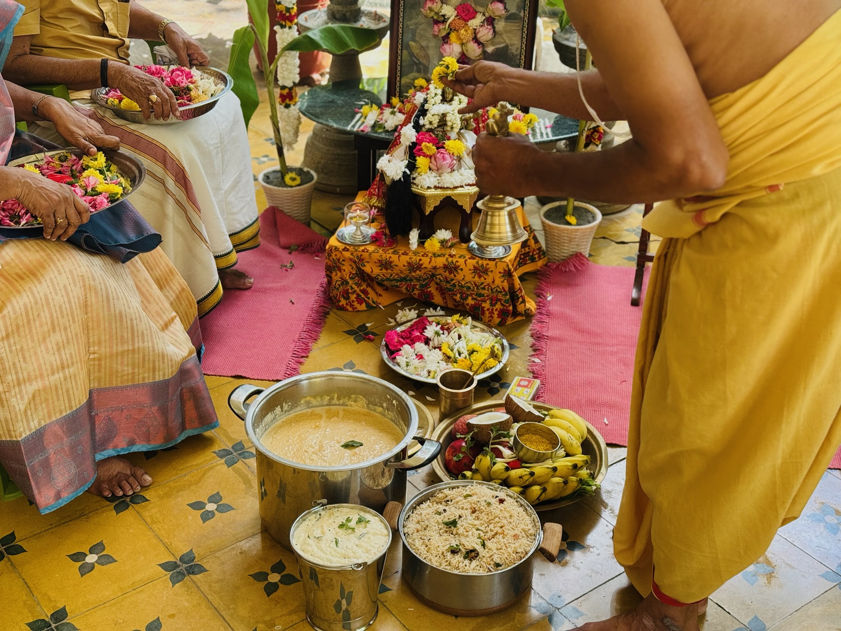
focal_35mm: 48
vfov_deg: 30.3
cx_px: 420
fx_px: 1166
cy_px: 316
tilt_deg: -29.4
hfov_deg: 39.7
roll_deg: -1.6
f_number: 1.78
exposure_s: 1/133
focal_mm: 6.76
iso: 64
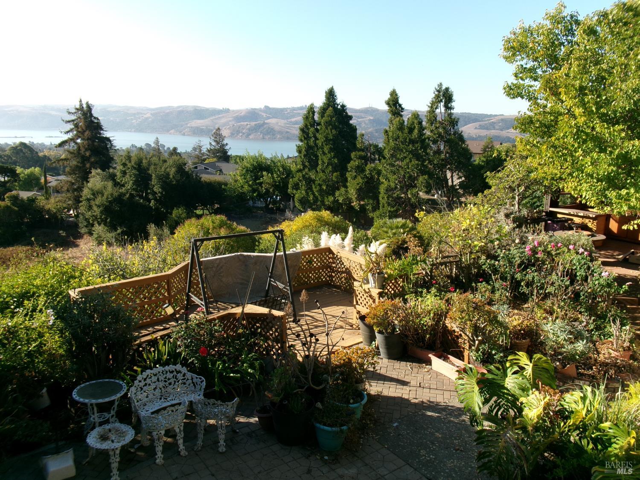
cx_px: 320
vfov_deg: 49.7
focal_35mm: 28
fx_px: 518
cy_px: 240
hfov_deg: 63.4
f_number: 10.8
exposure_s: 1/58
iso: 100
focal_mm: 5.1
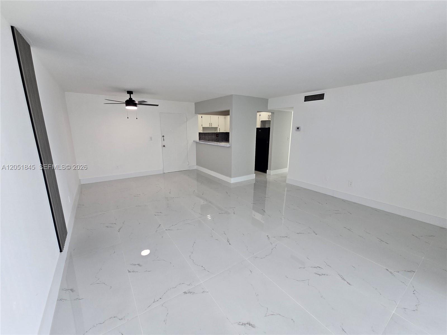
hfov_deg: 106.2
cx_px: 224
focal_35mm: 13
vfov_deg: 89.9
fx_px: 168
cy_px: 168
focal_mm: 2.2
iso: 80
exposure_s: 1/120
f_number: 2.2
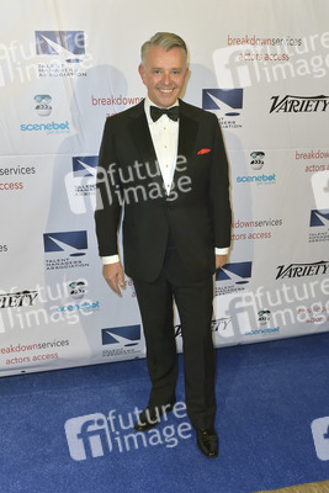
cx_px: 164
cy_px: 246
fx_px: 438
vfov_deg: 58.7
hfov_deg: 41.1
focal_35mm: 32
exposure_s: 1/320
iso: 400
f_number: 4.5
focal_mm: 32
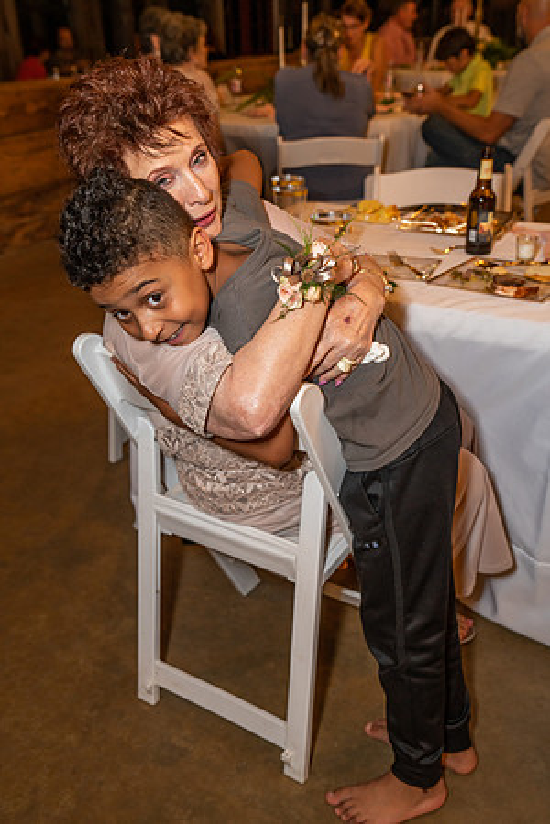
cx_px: 275
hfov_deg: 36.9
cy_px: 412
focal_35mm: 36
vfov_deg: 53.1
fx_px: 825
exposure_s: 1/60
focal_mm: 36
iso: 1600
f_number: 4.5
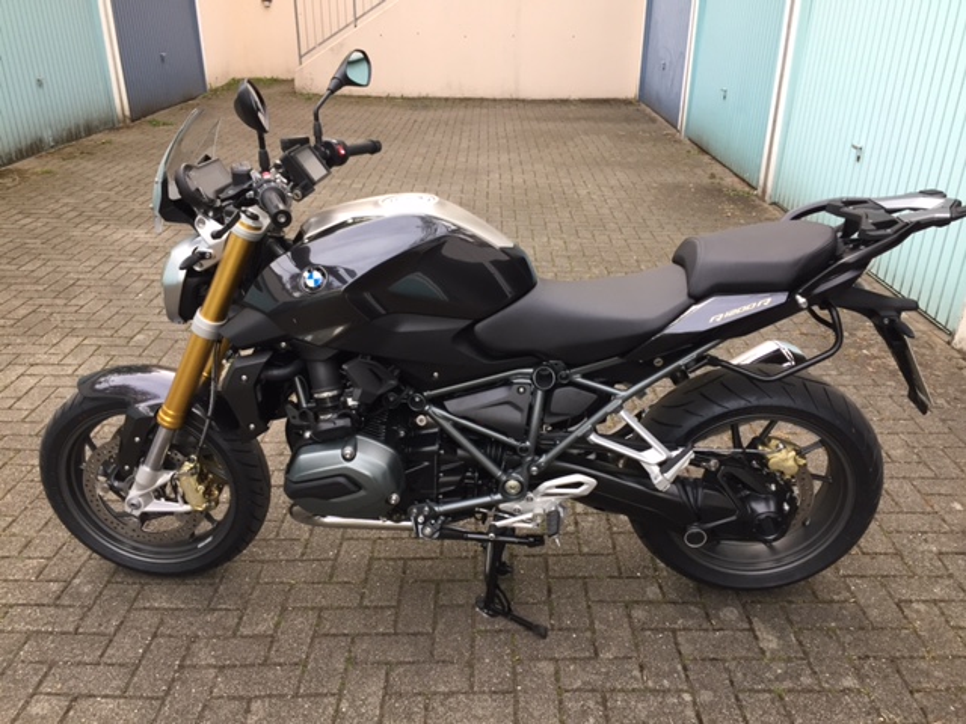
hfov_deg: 61.7
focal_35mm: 29
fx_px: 809
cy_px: 362
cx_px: 483
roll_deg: -0.9
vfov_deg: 48.2
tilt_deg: -23.2
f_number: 2.2
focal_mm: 4.15
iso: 32
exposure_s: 1/40
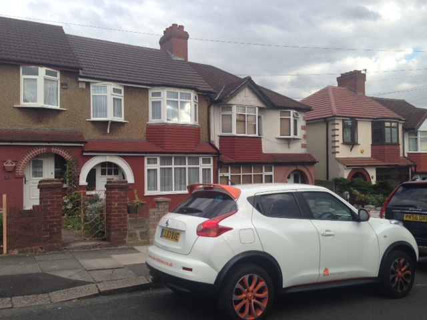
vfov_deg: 42.9
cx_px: 214
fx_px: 407
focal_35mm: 33
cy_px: 160
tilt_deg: +2.8
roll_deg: +0.4
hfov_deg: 55.4
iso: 50
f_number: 2.4
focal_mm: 4.12
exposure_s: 1/526
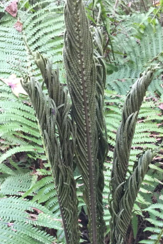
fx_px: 319
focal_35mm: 47
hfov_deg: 28.5
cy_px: 170
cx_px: 109
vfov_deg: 41.2
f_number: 2.2
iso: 80
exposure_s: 1/15
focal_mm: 4.15
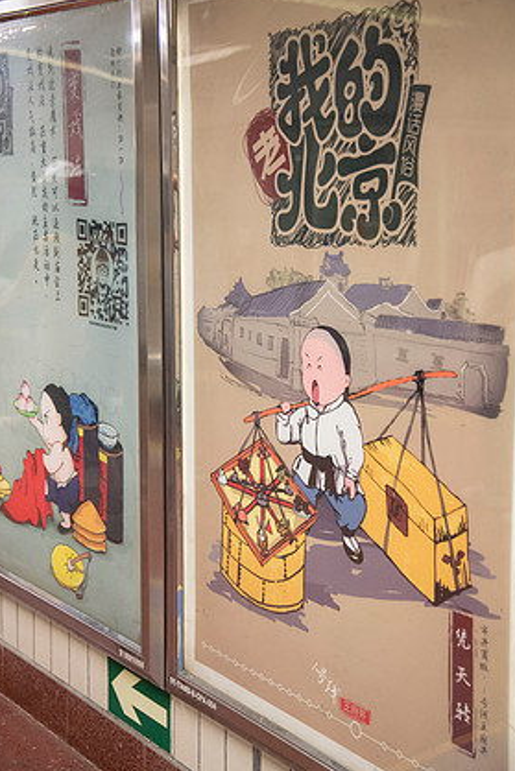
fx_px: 1201
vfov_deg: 35.6
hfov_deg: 24.2
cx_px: 271
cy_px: 374
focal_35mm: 56
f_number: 4
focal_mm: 52
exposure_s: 1/320
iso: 5000
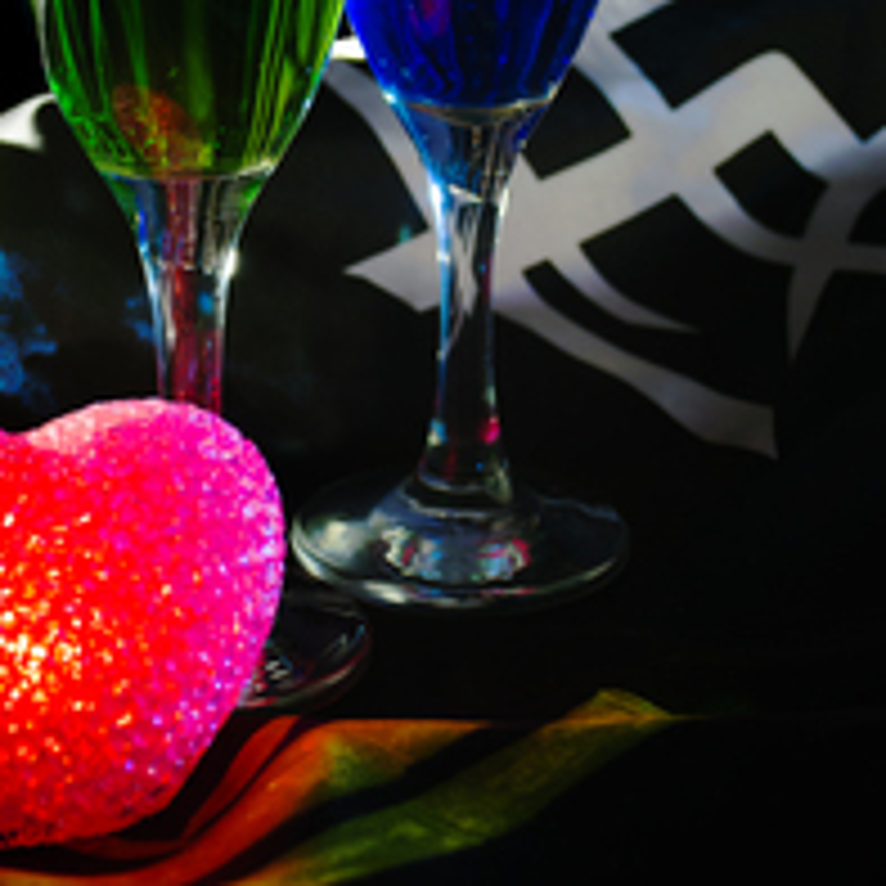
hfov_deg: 17.5
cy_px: 223
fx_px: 2867
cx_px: 315
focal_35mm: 99
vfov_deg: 17.5
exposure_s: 1.3
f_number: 5.6
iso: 100
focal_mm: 34
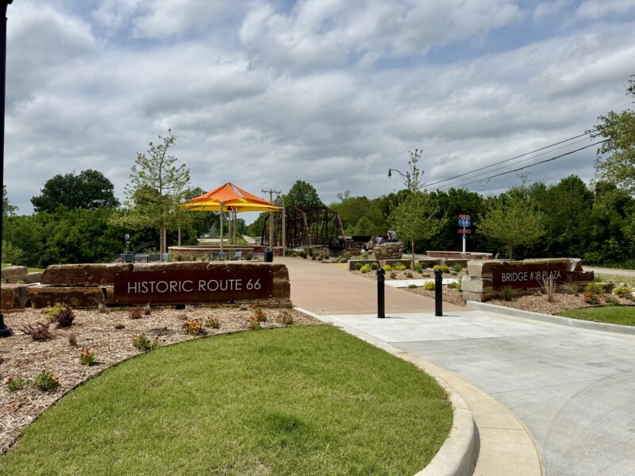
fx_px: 440
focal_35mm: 24
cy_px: 238
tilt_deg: -2.8
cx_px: 318
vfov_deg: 56.8
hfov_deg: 71.6
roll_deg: +0.9
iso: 80
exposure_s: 1/10309
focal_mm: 6.76
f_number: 1.78
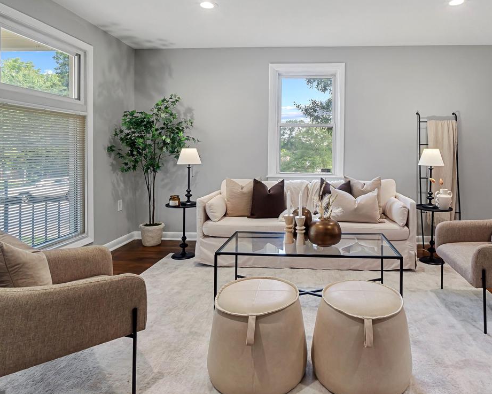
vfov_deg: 62.7
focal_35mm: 22
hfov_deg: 73.8
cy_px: 161
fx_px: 320
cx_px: 307
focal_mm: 10
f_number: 13
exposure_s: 1
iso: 100
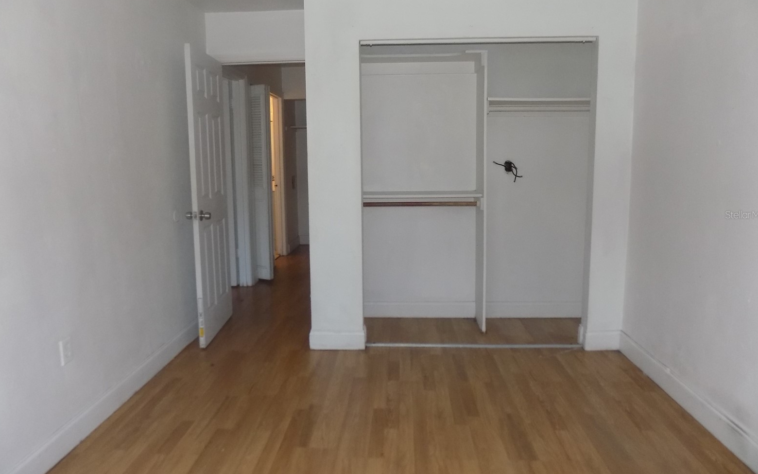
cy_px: 214
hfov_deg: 72.5
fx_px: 516
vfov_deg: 49.2
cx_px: 382
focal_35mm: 25
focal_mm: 4
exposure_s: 1/30
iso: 200
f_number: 3.1
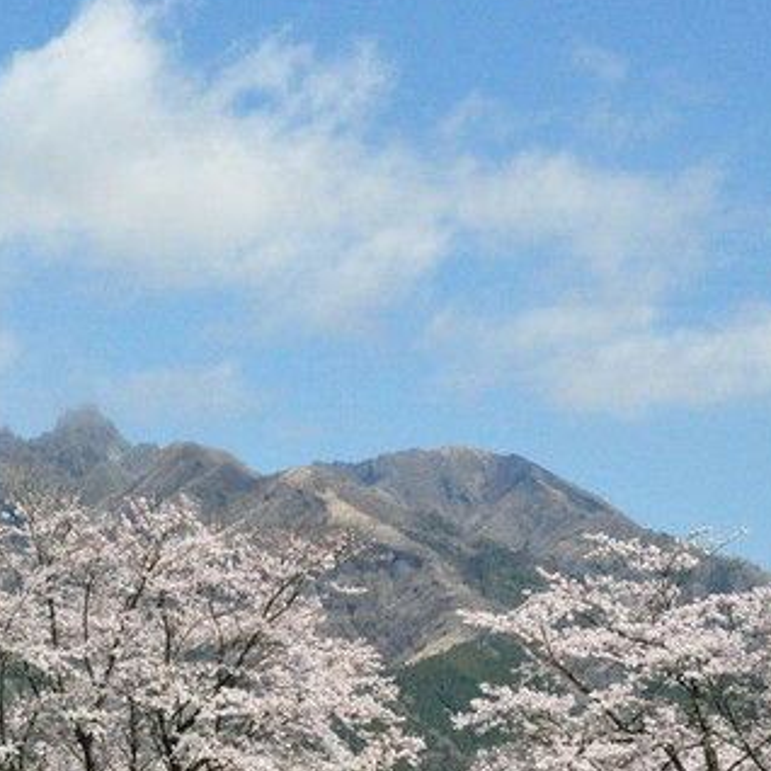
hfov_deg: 15.2
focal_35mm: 114
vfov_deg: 15.3
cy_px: 384
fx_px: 2875
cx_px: 125
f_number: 16
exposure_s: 1/3200
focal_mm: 35
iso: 3200
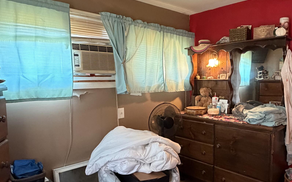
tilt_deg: -4.6
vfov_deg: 44.5
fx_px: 223
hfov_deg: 66.1
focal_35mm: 28
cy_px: 96
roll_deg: +1.3
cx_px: 169
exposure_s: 1/60
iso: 800
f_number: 2.2
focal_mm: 2.22
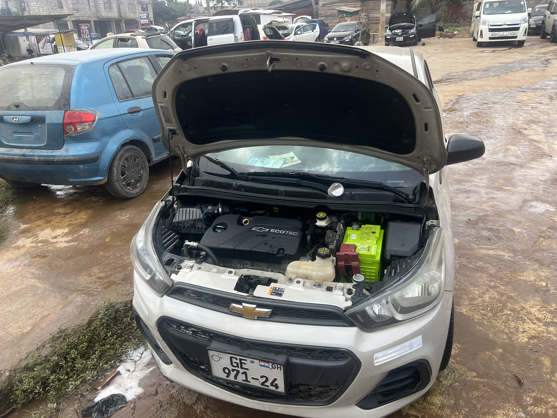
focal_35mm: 26
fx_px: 418
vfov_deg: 53.1
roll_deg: +1.2
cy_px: 209
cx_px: 278
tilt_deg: -22.7
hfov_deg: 67.3
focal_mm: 5.7
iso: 50
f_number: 1.5
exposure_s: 1/1238
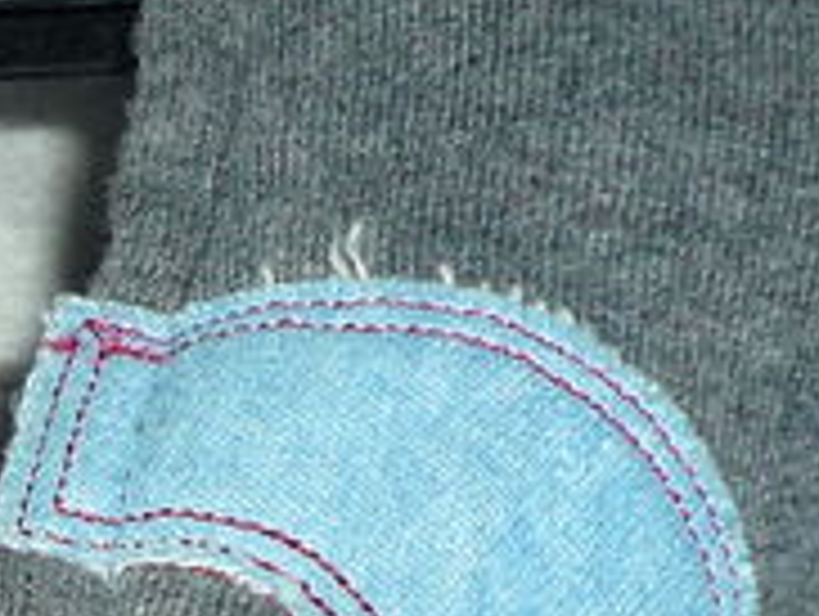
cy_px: 692
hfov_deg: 13.5
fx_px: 3246
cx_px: -436
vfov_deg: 10.7
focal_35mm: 137
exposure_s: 1/125
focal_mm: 4.4
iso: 100
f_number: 4
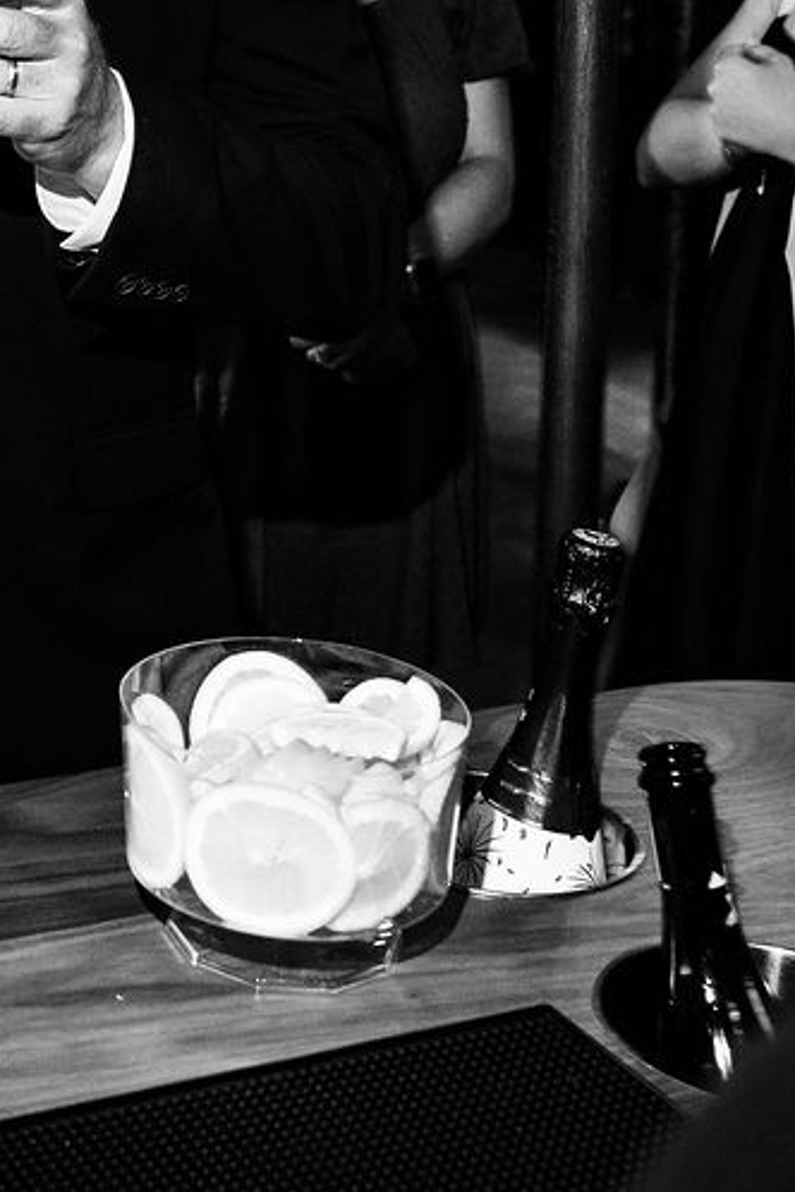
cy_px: -22
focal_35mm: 74
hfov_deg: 17.8
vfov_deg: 25.8
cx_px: -60
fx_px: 2451
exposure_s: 1/125
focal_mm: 24
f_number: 4
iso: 2500
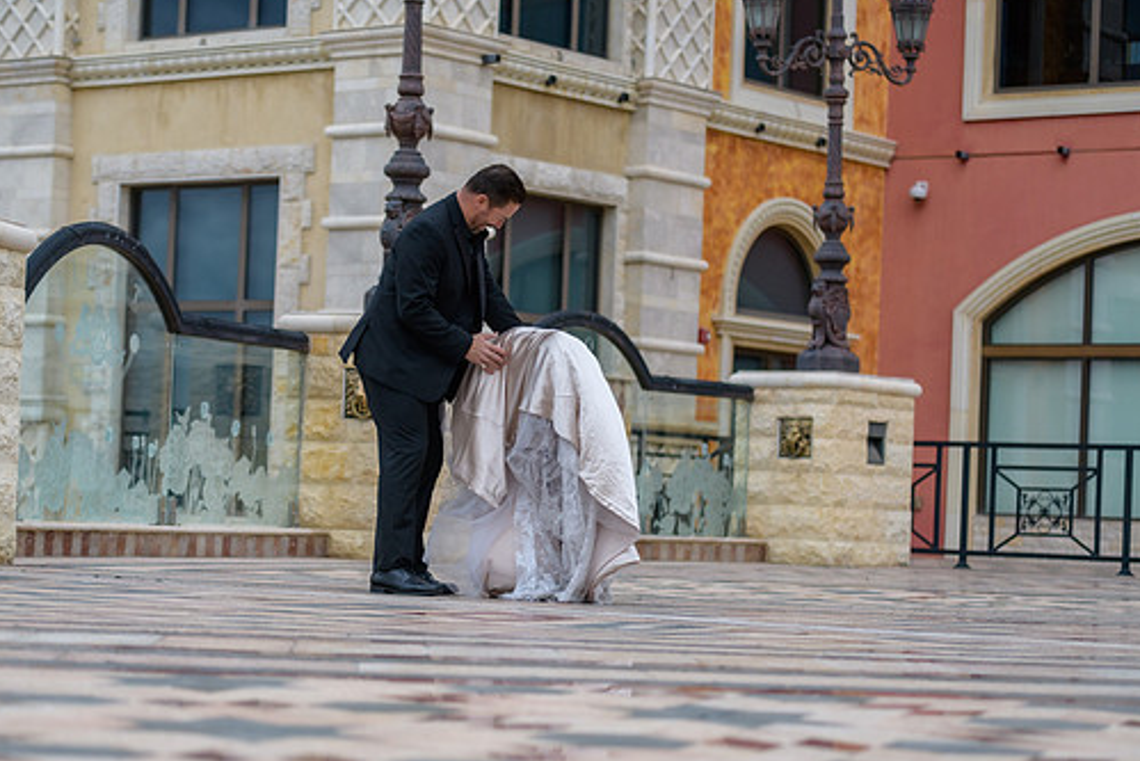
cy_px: 426
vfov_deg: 14.7
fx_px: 2946
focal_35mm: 93
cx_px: 498
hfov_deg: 21.9
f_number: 2.8
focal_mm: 80
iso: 400
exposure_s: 1/3200
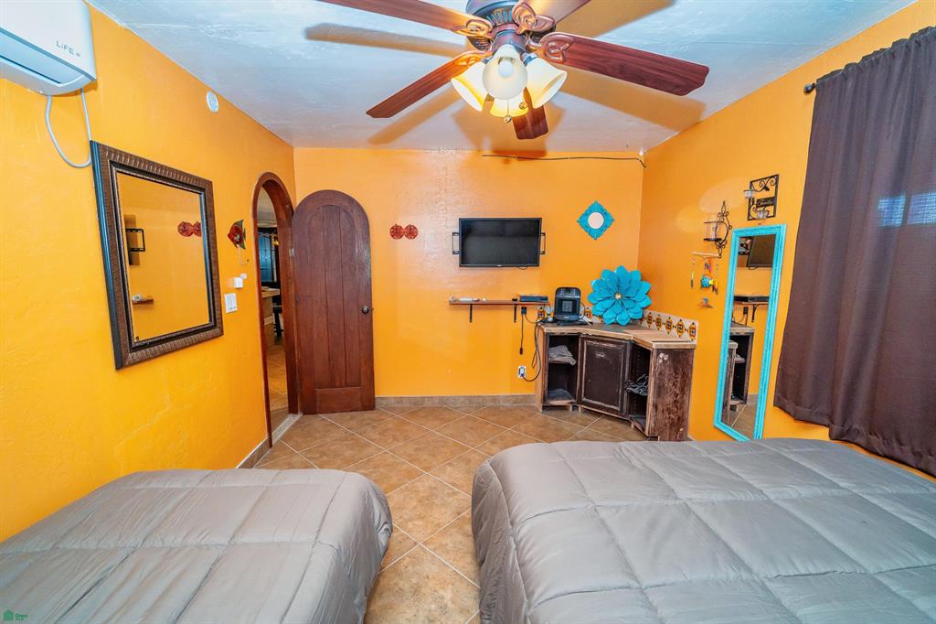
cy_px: 312
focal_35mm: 14
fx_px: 364
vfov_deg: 81.2
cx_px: 468
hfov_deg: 104.3
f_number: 4
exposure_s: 1/60
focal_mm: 14
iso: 1250
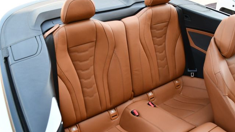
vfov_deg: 31.2
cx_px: 118
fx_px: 237
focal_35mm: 38
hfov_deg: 52.8
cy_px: 59
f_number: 5
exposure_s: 1/250
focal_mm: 18
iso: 400
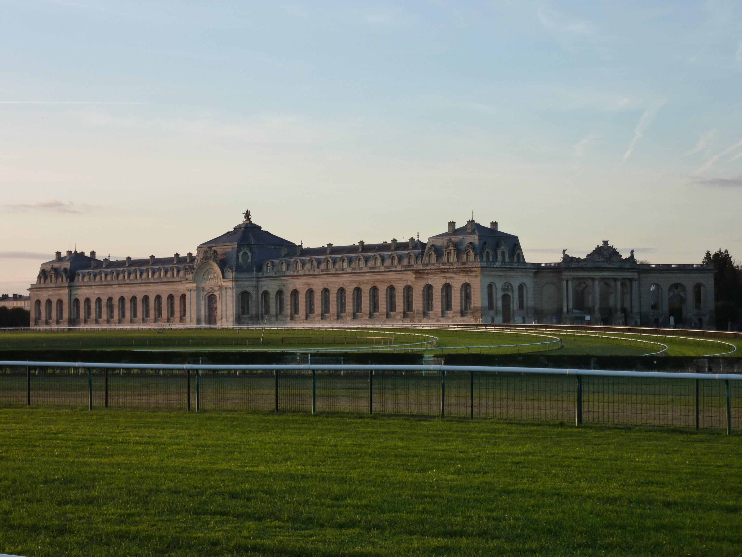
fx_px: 1436
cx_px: 371
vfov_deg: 21.9
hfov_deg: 29.0
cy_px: 278
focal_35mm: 67
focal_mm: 11
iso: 125
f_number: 4.1
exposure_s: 1/160
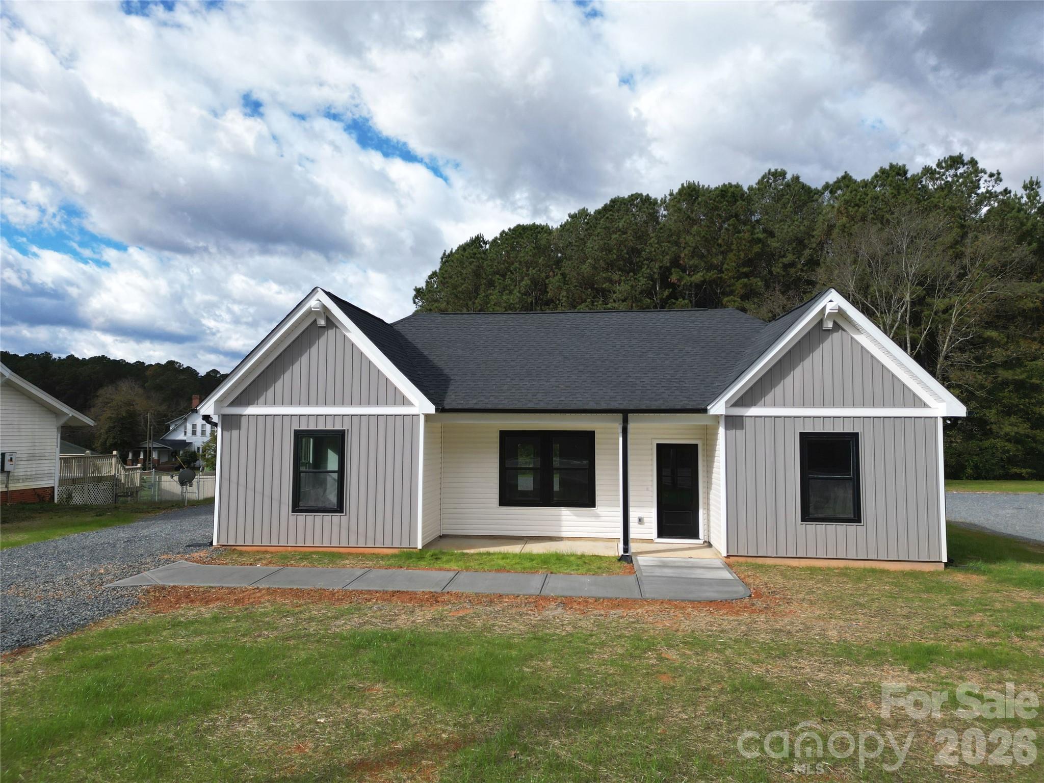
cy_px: 392
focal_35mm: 24
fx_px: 724
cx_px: 522
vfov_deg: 56.8
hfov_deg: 71.6
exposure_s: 1/2000
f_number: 1.7
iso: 100
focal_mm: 6.72
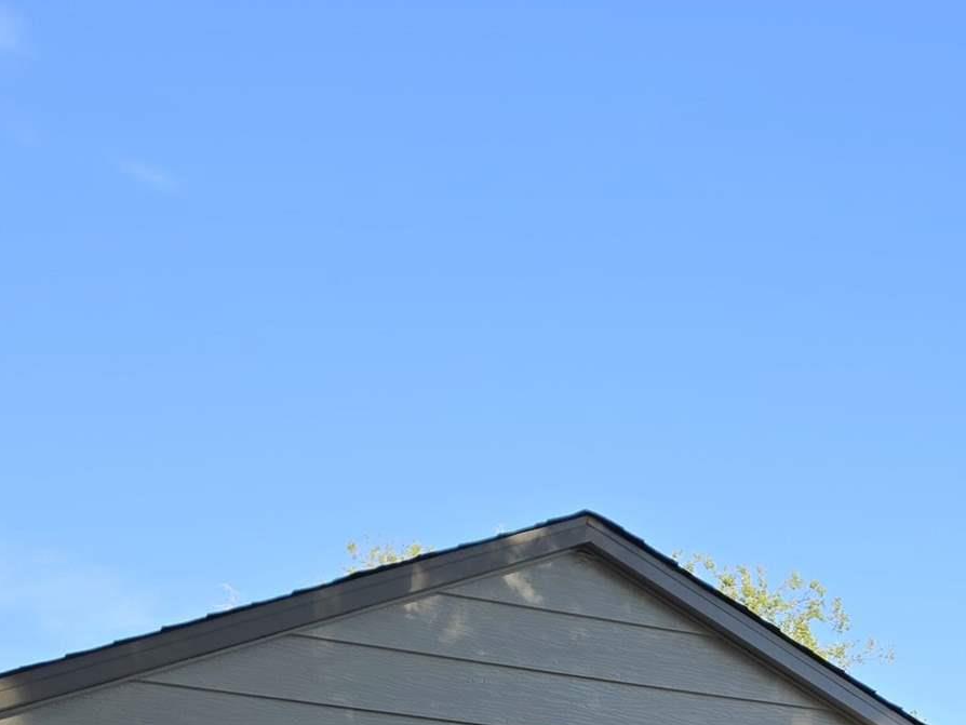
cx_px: 845
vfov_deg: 17.0
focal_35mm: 79
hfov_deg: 24.1
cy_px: 1063
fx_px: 2205
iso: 64
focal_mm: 6.5
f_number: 1.4
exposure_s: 1/2775
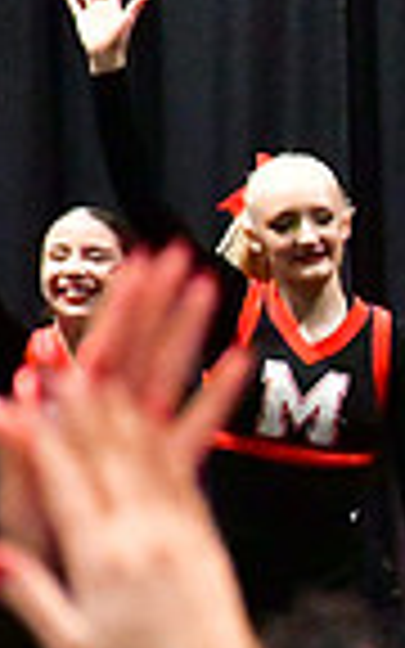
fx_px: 11355
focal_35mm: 643
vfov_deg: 3.3
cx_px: 1256
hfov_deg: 2.0
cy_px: 497
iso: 18000
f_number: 5.6
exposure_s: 1/400
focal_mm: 105
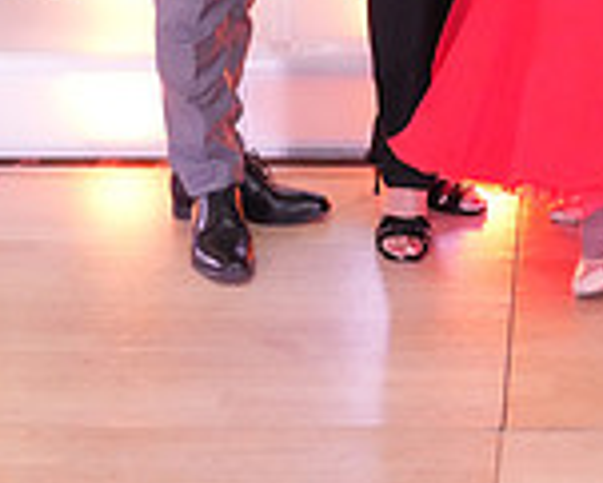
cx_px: 475
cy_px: -245
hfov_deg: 16.0
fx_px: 2125
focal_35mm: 119
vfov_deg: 12.3
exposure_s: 1/250
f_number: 7.1
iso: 8000
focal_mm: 33
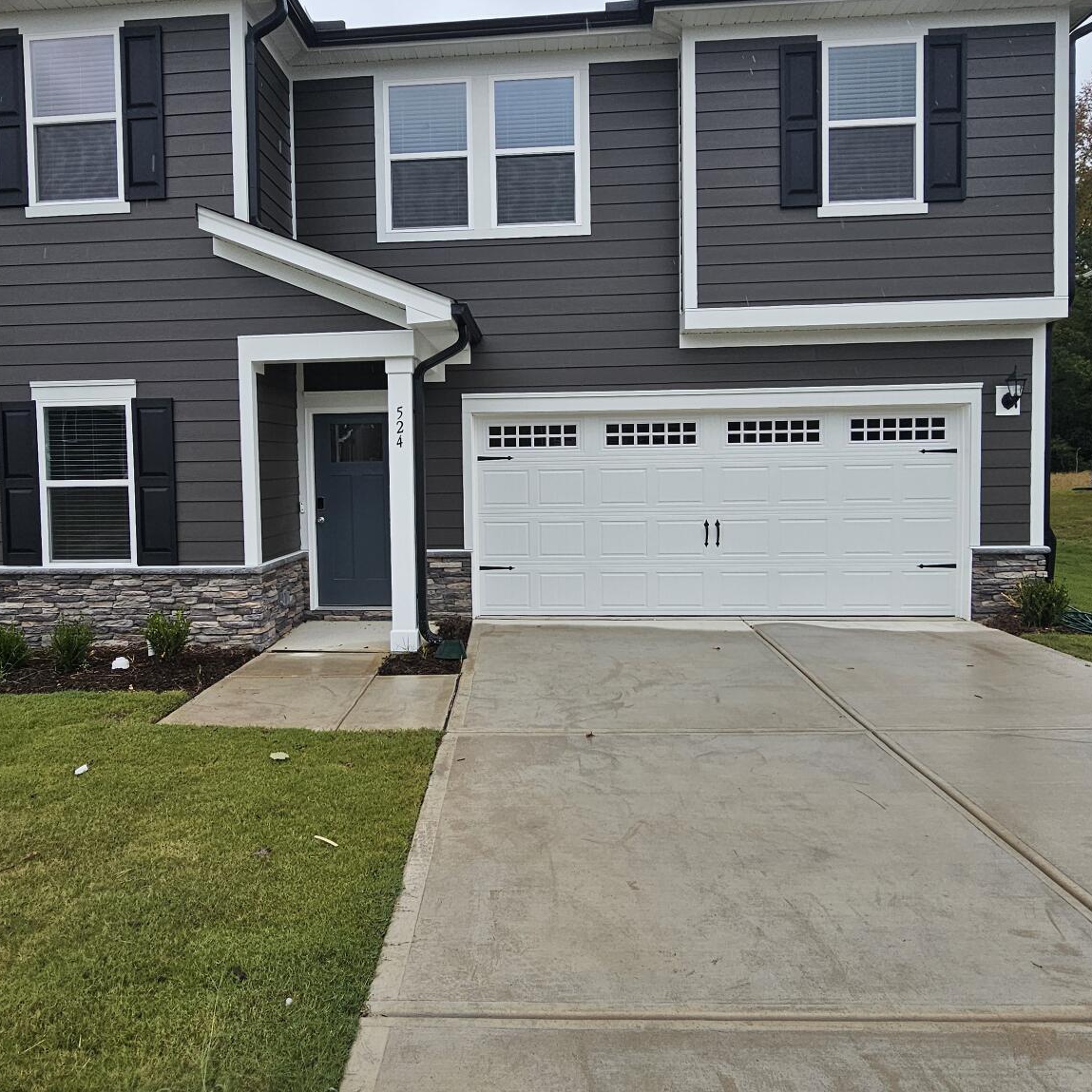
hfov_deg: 74.7
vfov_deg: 74.7
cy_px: 508
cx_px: 503
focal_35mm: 20
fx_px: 714
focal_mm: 2.2
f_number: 2.2
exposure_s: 1/667
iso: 50
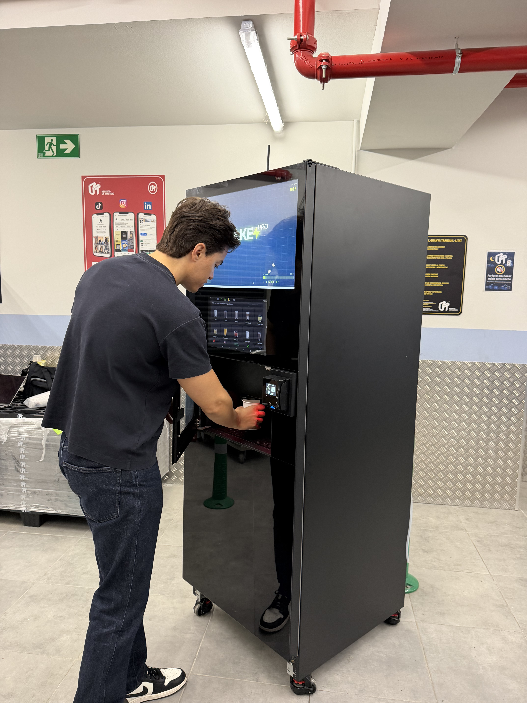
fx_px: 487
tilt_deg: -7.9
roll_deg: -2.7
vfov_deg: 71.6
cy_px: 352
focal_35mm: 24
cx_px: 264
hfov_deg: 56.8
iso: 200
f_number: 1.78
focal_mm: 6.76
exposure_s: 1/50
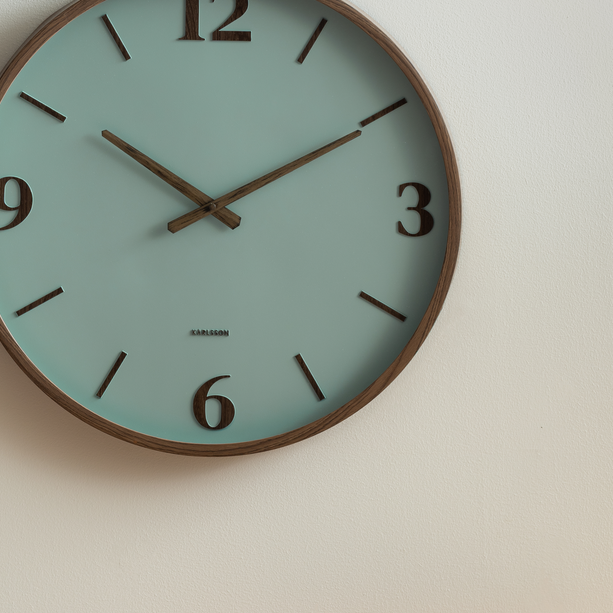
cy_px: 475
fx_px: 4848
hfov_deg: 7.2
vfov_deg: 7.2
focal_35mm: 242
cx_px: 283
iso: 125
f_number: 8
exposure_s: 1/10
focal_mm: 135
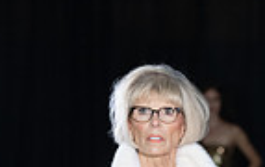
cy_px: 406
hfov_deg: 5.2
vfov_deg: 3.3
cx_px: 176
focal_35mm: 400
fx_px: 2895
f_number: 5
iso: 1250
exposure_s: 1/160
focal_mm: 125
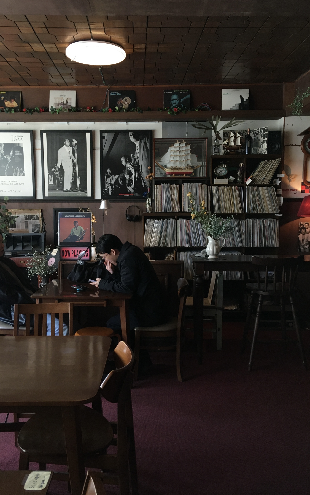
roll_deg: +0.9
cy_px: 240
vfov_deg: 59.6
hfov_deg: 39.4
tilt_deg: -5.9
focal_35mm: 32
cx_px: 145
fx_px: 433
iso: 80
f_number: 2.2
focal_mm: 4.15
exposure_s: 1/30
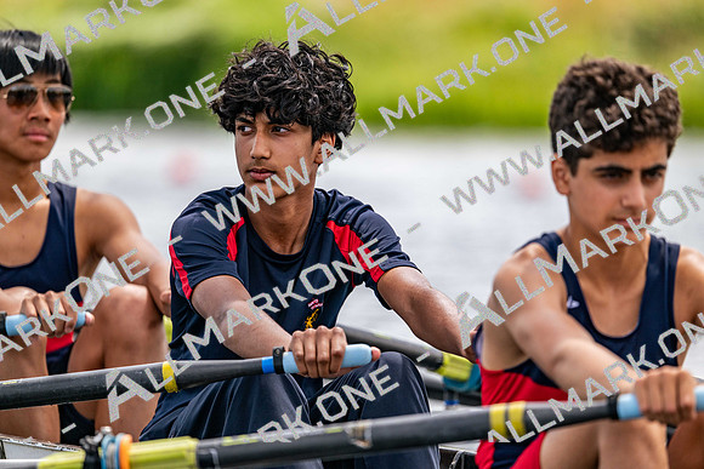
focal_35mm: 400
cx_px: 352
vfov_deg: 3.4
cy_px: 234
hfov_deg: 5.2
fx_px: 7824
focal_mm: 400
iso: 400
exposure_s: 1/2500
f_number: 4.5
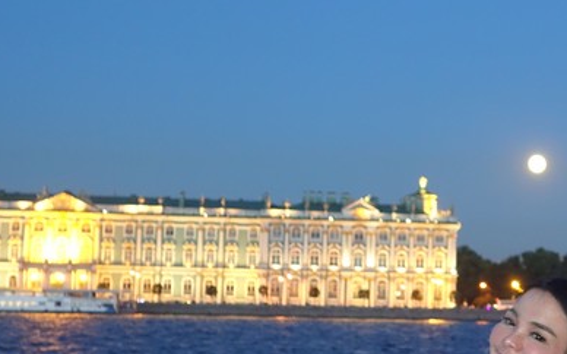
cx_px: 522
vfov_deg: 12.7
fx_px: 1591
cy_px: 165
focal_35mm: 103
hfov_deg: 19.8
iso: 800
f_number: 2.8
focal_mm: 17.9
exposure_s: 1/8
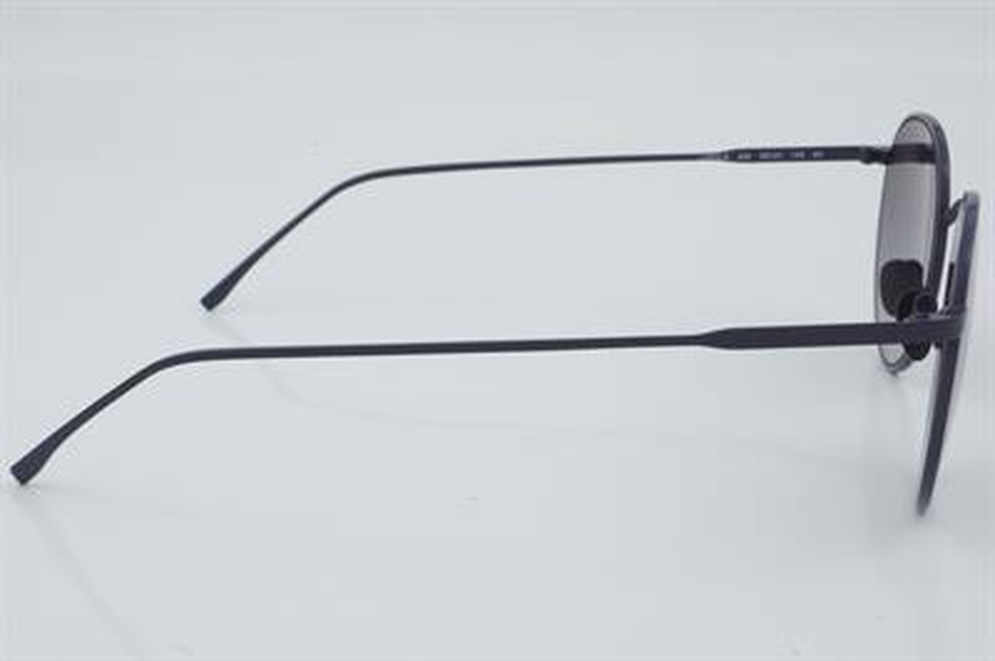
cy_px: 330
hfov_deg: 27.0
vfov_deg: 18.2
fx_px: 2071
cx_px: 498
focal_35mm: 75
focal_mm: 50
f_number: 29
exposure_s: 1/4
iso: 100
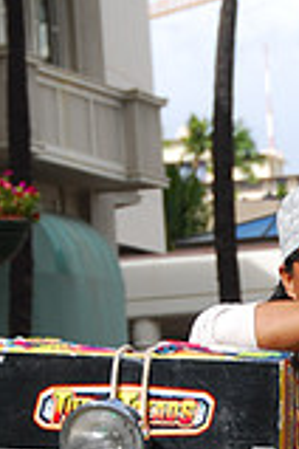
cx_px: 271
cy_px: 477
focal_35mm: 356
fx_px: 4433
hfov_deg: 3.9
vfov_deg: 5.8
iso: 100
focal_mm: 65
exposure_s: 1/180
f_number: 8
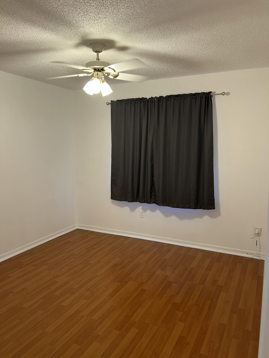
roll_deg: +0.0
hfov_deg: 53.1
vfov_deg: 67.3
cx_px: 134
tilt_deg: -6.6
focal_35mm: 26
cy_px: 179
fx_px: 269
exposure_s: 1/60
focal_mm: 5.7
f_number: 1.5
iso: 80
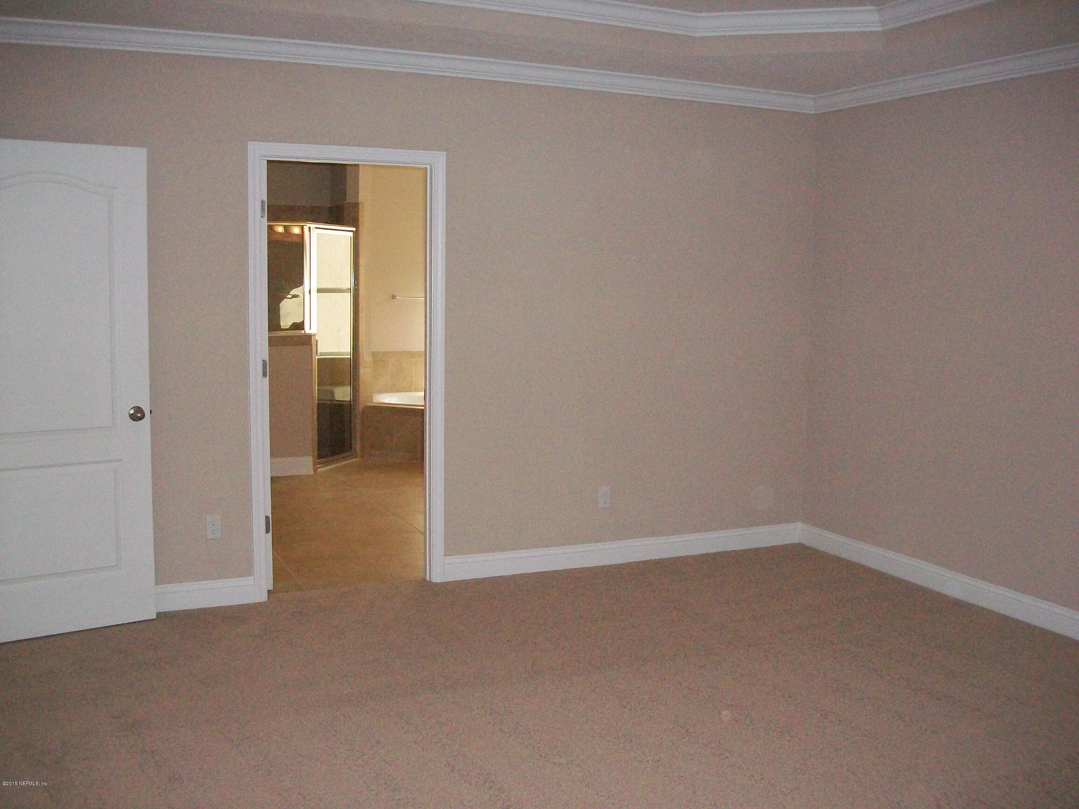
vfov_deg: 44.2
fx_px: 997
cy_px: 404
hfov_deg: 56.8
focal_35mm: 32
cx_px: 540
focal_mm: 5.7
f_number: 2.9
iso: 400
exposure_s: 1/500
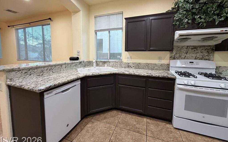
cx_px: 114
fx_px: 93
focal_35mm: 15
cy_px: 61
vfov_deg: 74.4
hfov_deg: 101.5
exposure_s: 1/60
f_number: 2.2
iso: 320
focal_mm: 2.22
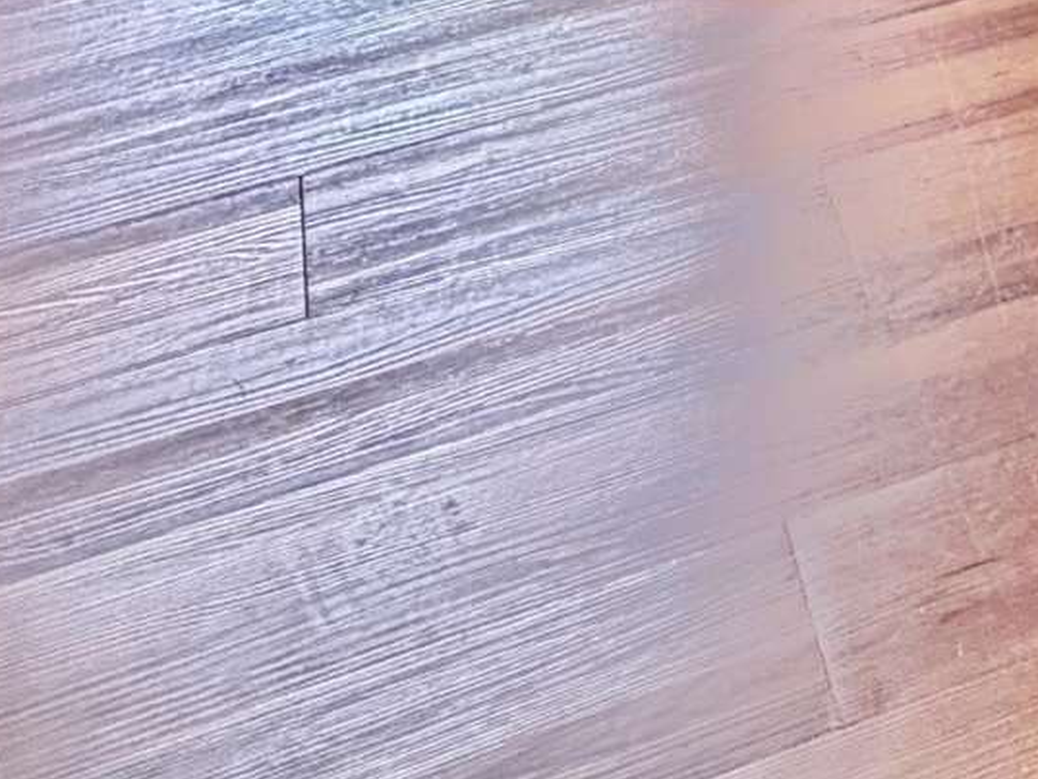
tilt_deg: -4.8
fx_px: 2399
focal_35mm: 80
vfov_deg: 12.2
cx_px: 1368
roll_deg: +1.5
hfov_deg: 21.9
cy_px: -1353
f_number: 2.2
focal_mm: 2.22
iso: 200
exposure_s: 1/121
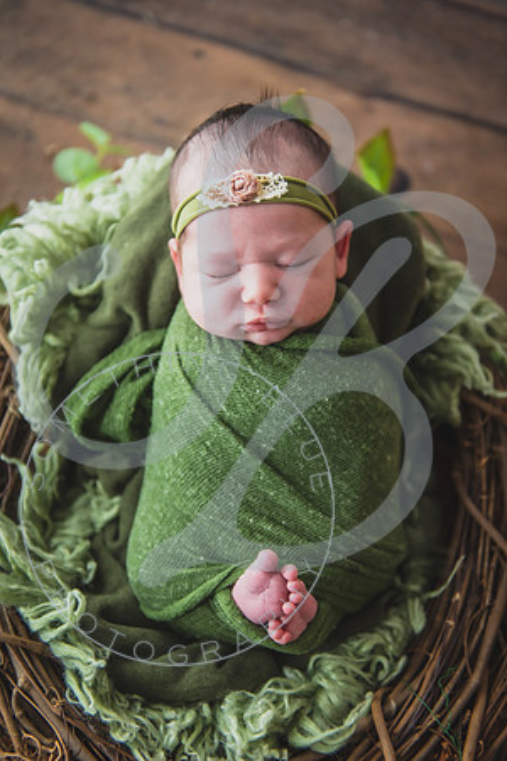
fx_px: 1014
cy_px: 380
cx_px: 254
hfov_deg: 28.1
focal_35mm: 48
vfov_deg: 41.1
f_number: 2.8
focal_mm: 48
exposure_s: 1/125
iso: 400
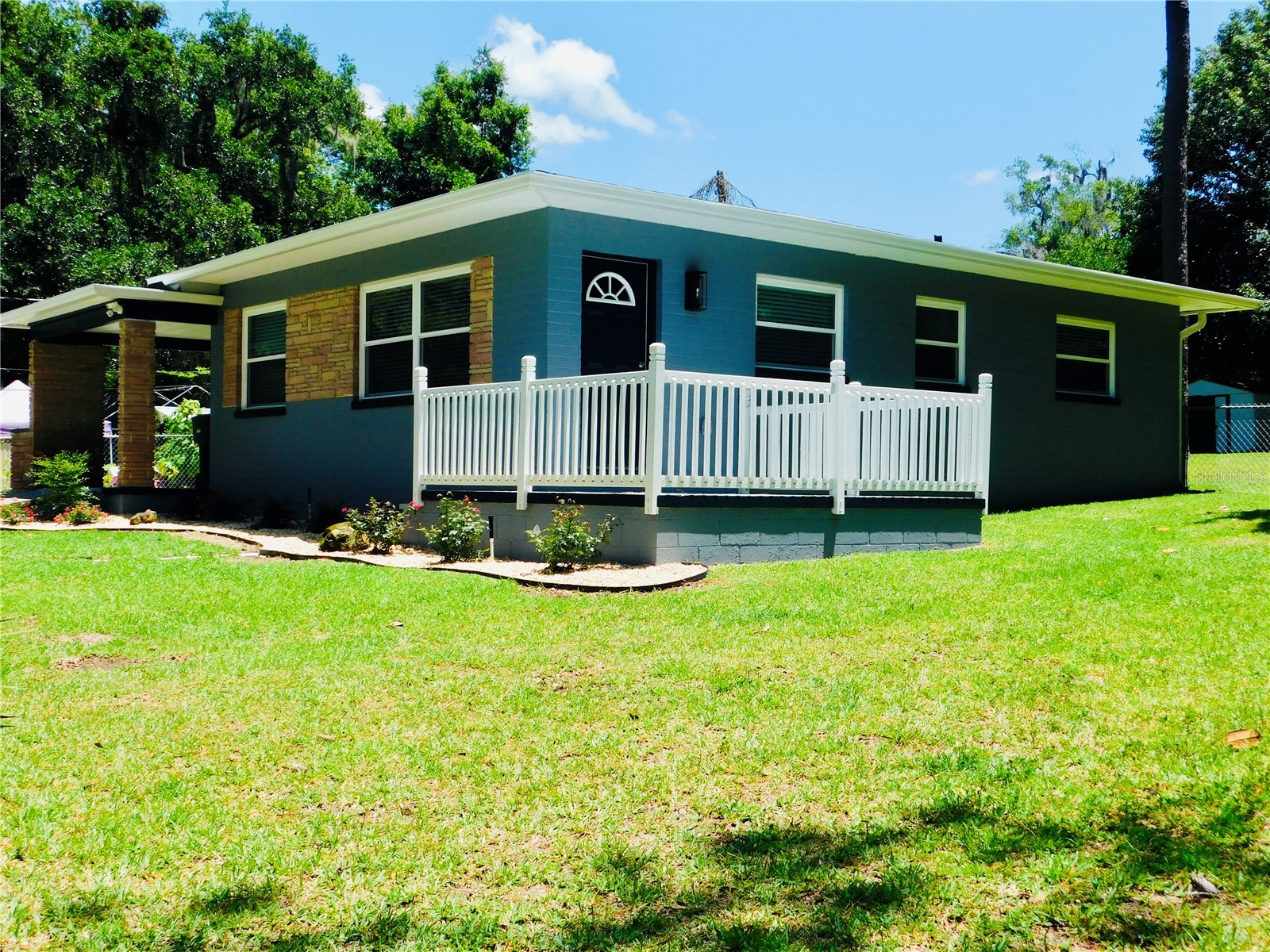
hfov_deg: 46.8
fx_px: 1468
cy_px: 476
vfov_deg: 36.0
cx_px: 635
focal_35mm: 40
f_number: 3.6
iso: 125
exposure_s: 1/1000
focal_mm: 7.1
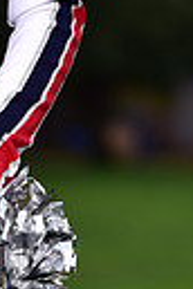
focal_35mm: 651
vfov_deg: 3.2
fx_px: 5235
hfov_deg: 2.1
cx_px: -57
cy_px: -137
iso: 125
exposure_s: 1/250
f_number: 5
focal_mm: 145
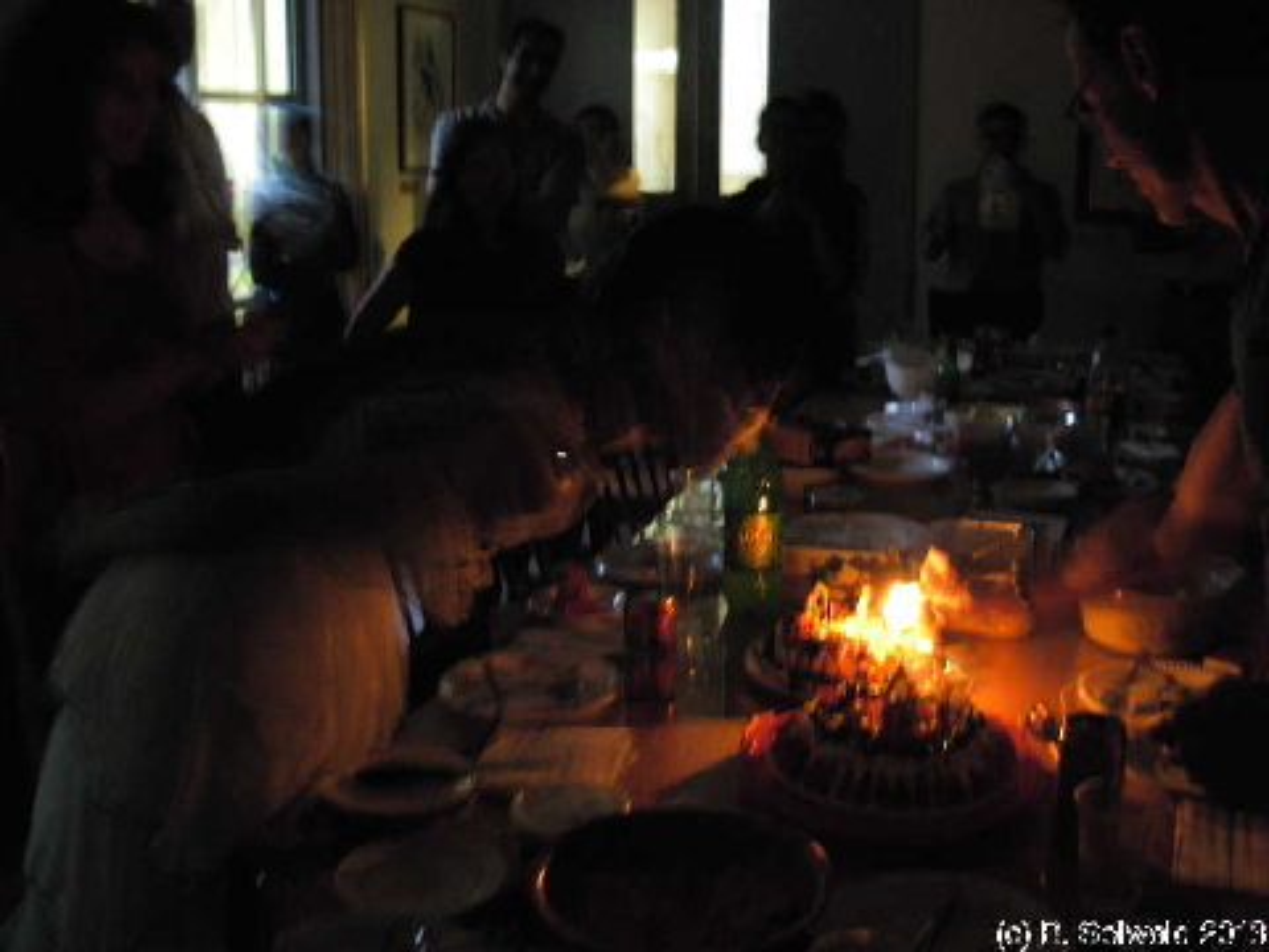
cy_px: 476
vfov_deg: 37.7
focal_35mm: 38
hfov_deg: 49.0
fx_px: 1393
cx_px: 634
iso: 400
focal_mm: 6.3
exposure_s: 1/1.1
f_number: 2.9
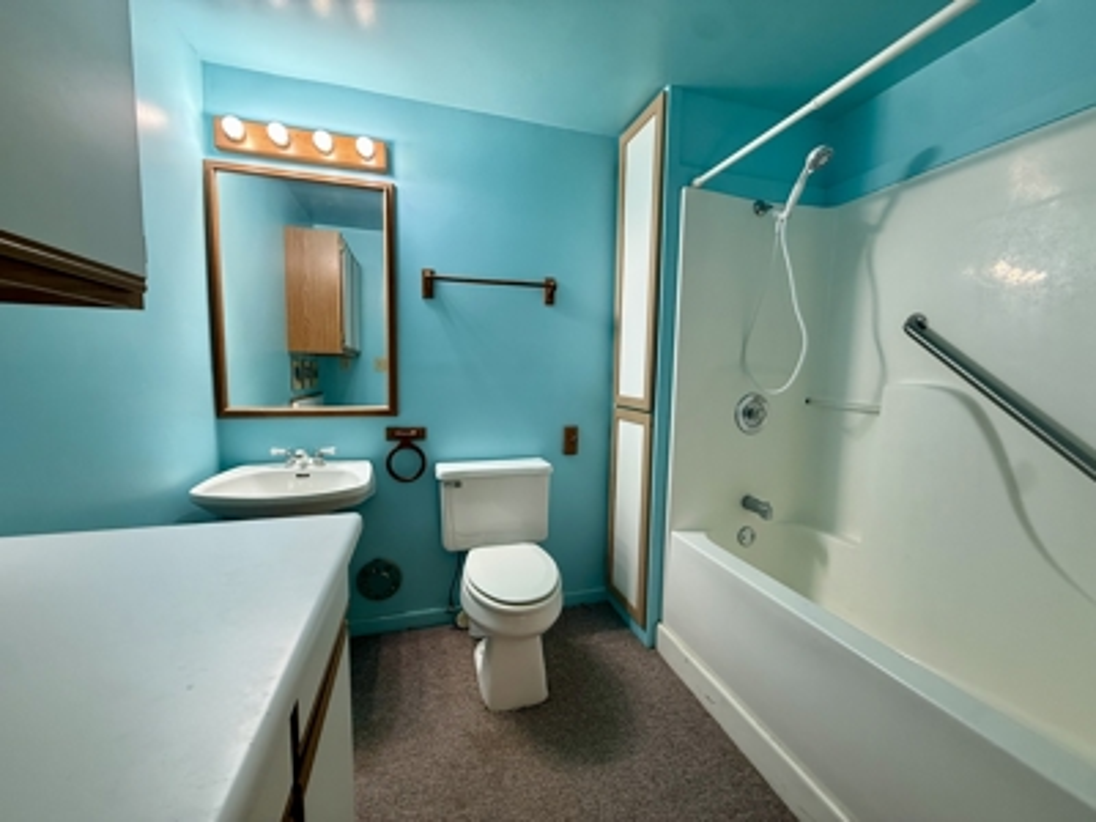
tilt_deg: -4.9
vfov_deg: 85.7
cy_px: 411
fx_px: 443
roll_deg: -1.5
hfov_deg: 102.1
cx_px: 548
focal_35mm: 14
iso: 160
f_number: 2.2
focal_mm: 2.22
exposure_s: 1/120
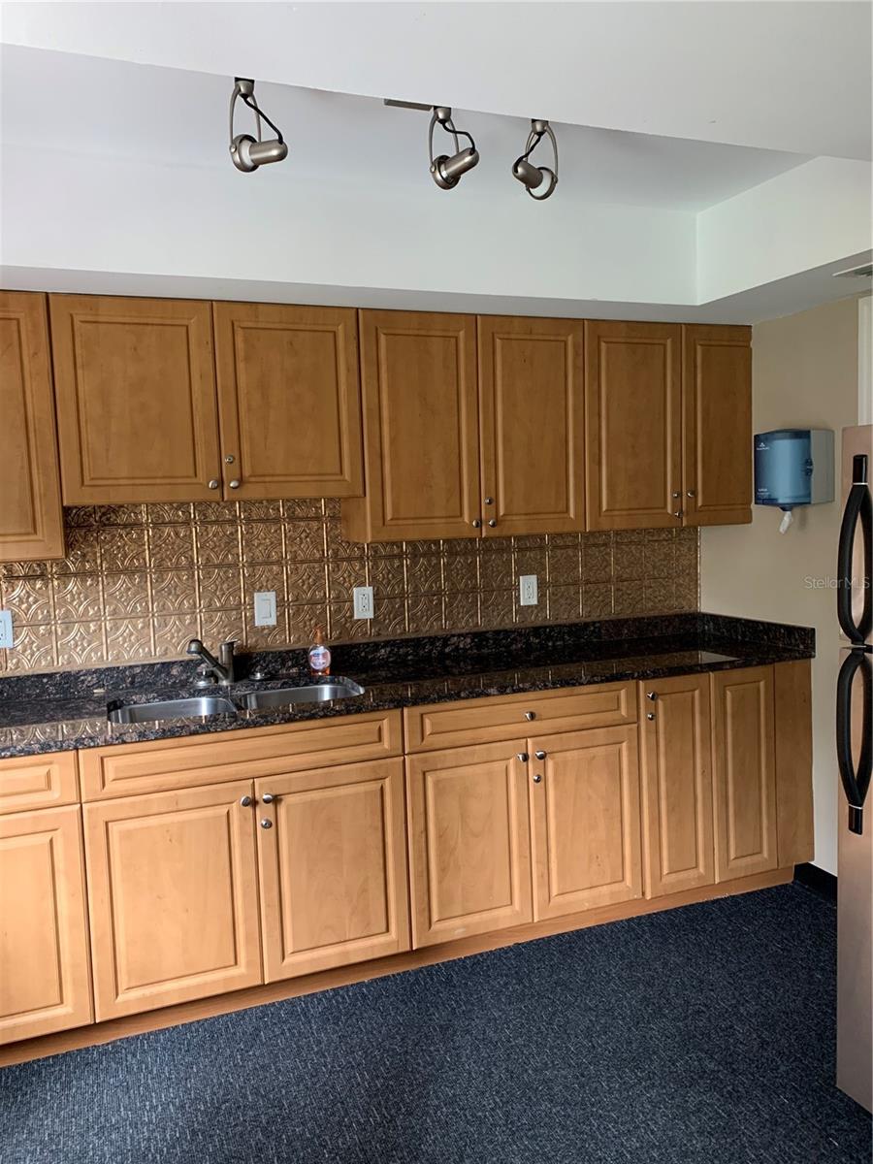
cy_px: 582
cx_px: 436
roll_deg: +1.1
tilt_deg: -4.4
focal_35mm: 26
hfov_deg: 53.1
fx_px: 874
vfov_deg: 67.3
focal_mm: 4.25
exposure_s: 1/60
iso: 320
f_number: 1.8
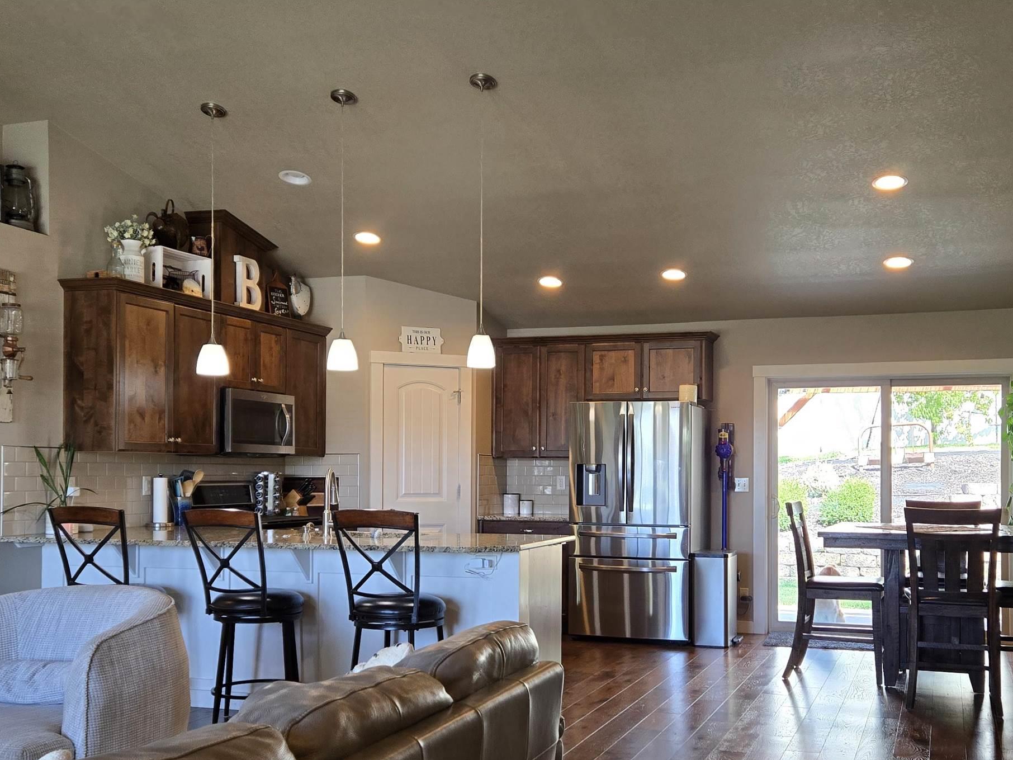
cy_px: 453
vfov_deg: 36.7
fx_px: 1141
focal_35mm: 39
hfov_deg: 47.8
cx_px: 559
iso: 125
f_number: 1.8
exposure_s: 1/120
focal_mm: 5.4
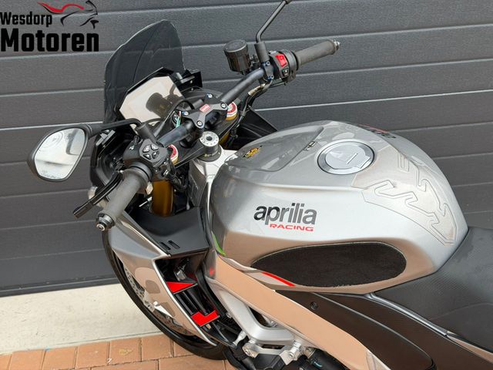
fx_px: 684
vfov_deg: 30.3
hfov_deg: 39.7
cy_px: 185
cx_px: 246
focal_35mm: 48
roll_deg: +1.5
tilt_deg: -23.7
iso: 64
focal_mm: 6.76
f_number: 1.78
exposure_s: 1/865
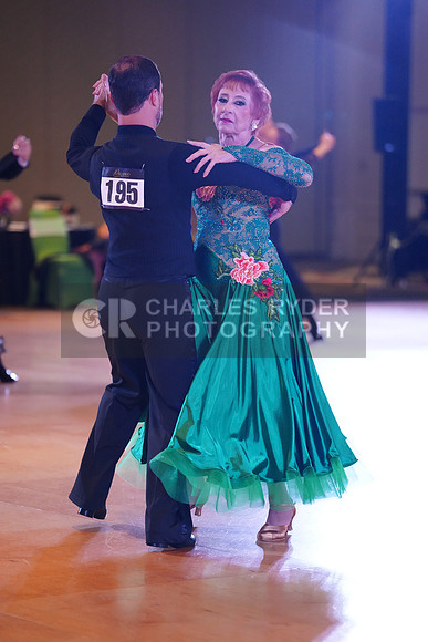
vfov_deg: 14.9
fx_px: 2459
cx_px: 214
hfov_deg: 9.9
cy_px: 321
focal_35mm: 138
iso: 5000
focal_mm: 138
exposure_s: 1/500
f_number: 2.8
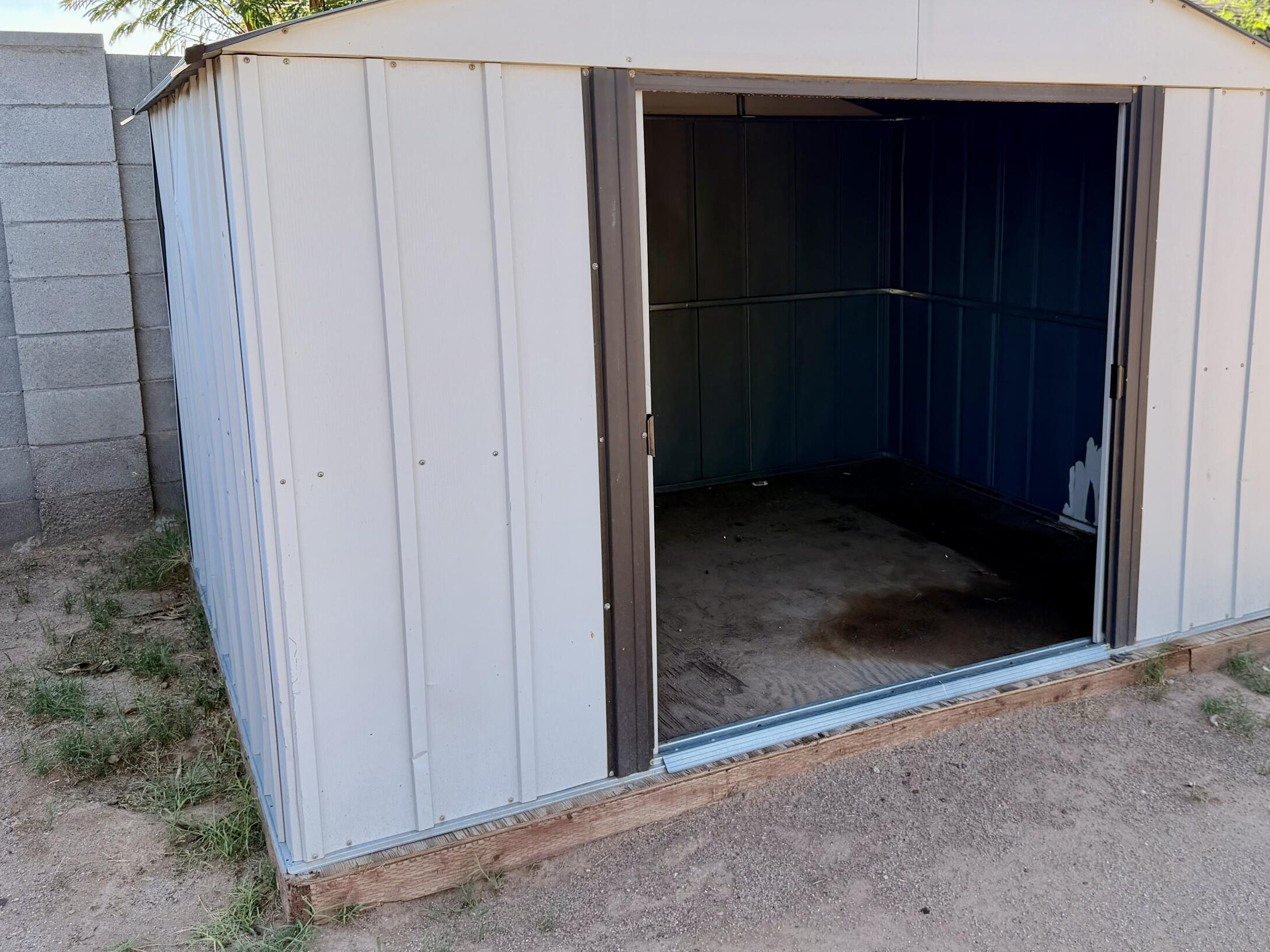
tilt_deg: -9.6
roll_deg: +0.4
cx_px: 776
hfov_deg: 54.9
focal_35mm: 33
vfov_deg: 42.8
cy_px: 393
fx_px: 1211
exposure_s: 1/1553
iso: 100
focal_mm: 6.76
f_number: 1.78
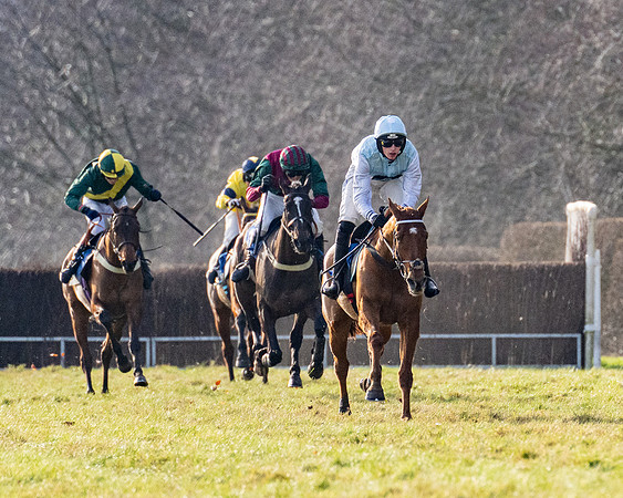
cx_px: 581
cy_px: 217
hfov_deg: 2.3
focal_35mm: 830
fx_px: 15299
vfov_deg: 1.9
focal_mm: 280
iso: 800
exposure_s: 1/5000
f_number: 4
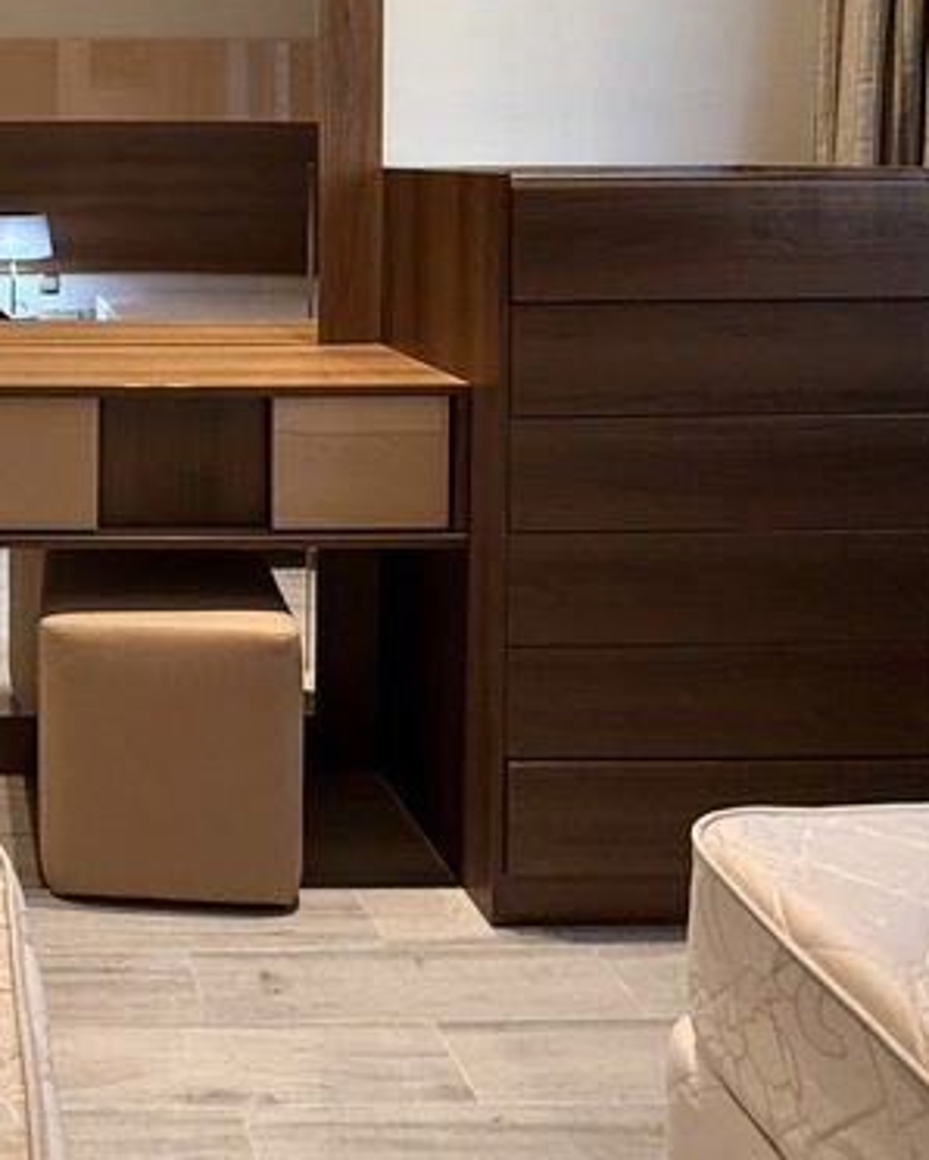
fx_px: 1271
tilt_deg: -1.8
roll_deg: +0.1
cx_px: -75
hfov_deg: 34.9
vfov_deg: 45.9
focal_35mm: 37
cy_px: 193
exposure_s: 1/60
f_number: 2.2
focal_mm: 2.22
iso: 320
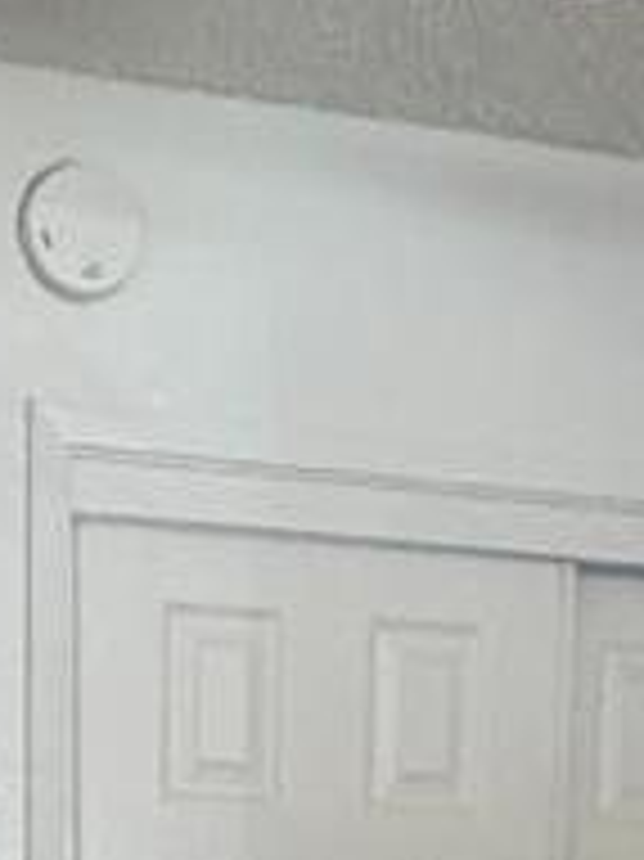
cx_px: 236
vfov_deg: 14.9
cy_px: 1673
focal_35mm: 110
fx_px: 2732
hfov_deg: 13.4
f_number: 2.2
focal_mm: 2.22
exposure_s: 1/60
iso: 320
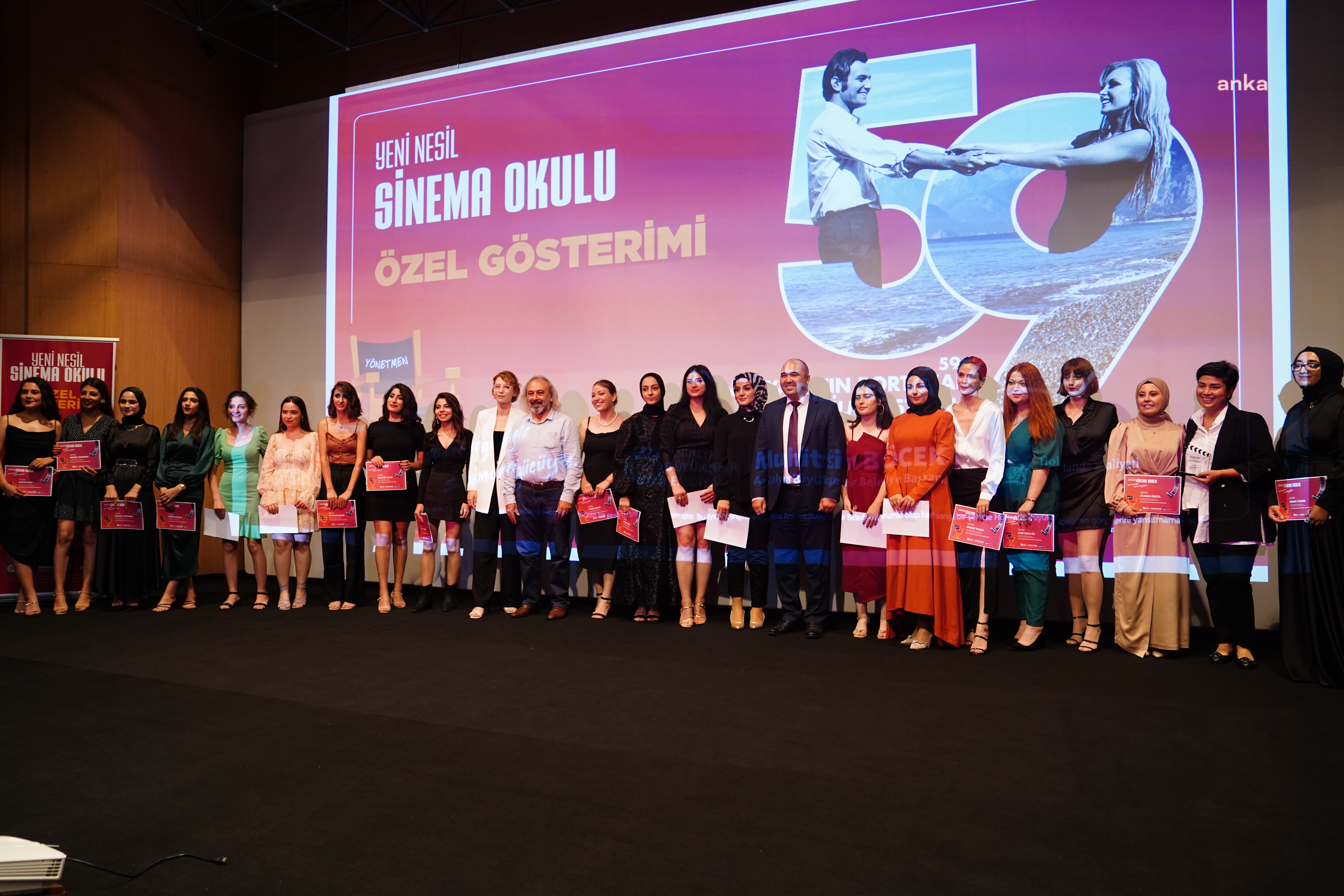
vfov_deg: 53.1
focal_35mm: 24
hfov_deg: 73.7
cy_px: 448
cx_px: 672
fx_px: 896
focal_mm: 24
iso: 2000
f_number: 2.8
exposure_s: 1/100
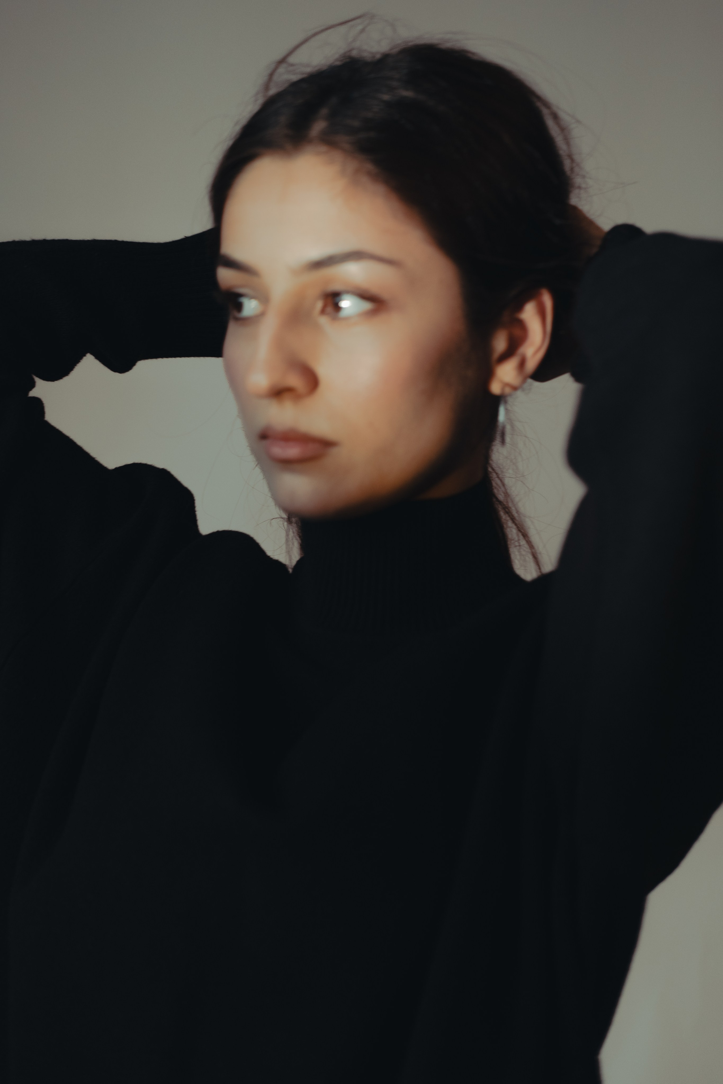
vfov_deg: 37.5
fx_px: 1597
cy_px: 542
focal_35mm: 53
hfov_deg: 25.5
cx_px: 362
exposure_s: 1/250
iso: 640
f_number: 2.5
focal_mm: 35
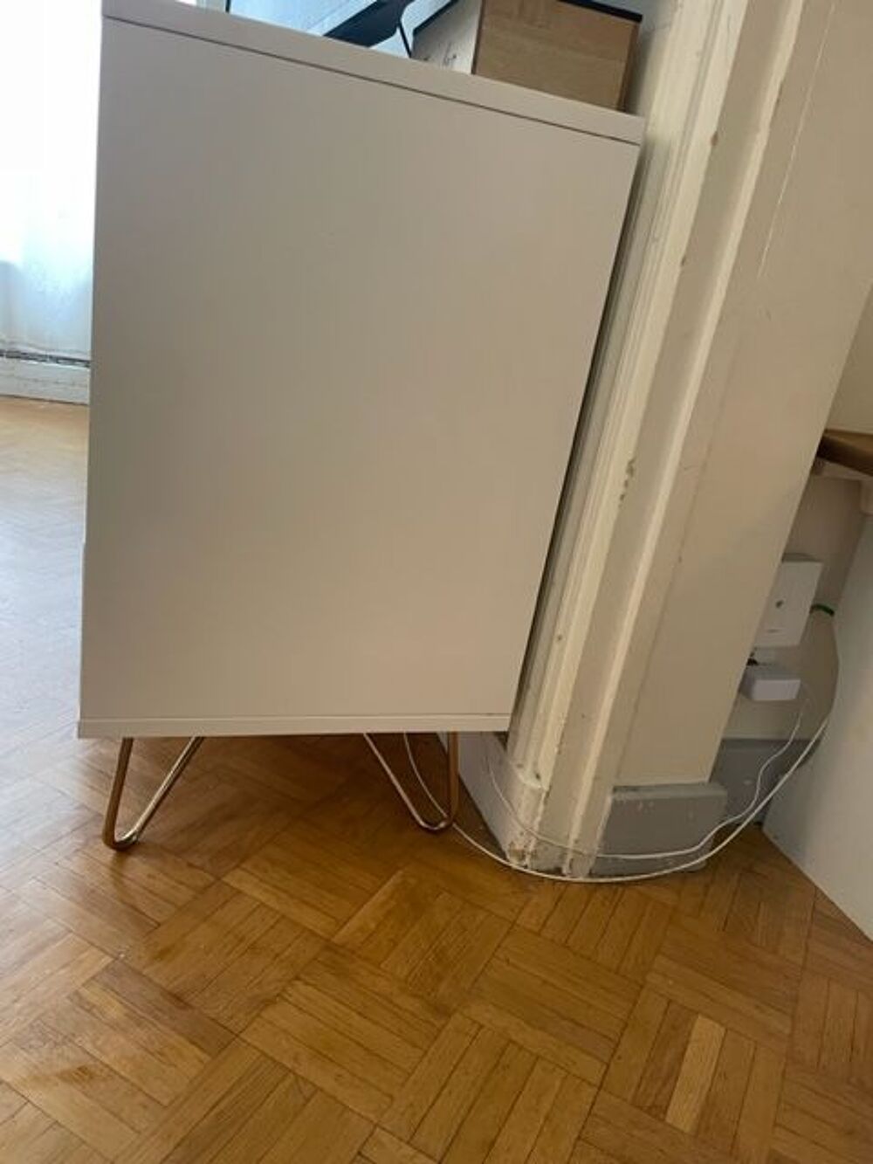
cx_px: 436
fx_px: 874
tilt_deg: -20.2
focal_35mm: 26
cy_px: 582
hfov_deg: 53.1
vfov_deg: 67.3
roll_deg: -9.3
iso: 250
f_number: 1.6
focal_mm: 4.2
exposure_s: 1/50
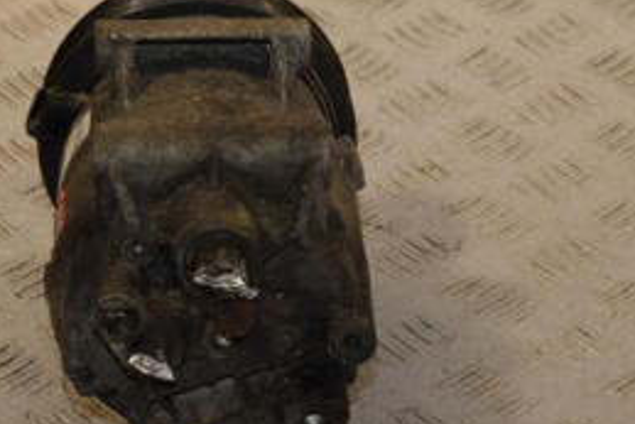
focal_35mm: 139
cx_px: 294
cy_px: 162
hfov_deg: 14.7
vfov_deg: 9.9
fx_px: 2453
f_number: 8
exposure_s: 1/200
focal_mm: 40
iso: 800
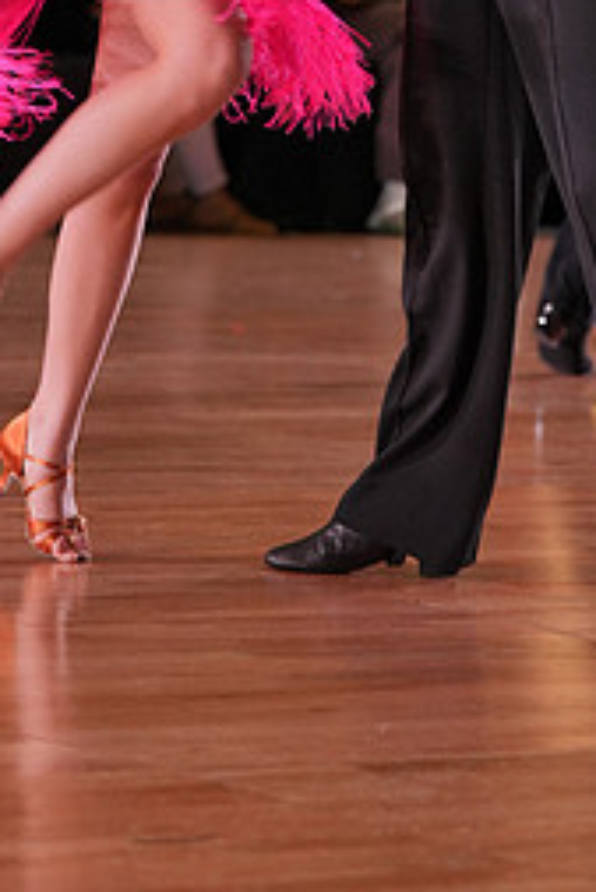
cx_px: 397
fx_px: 5976
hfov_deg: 5.7
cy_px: -116
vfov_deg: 8.5
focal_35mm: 241
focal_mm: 105
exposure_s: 1/400
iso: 1250
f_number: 4
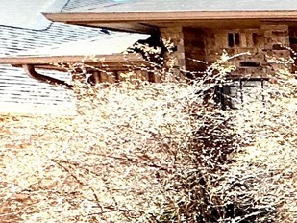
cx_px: 880
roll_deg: +0.8
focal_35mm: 87
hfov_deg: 11.7
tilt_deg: -5.8
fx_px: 747
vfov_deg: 16.6
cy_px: 228
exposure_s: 1/1346
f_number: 2.2
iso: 50
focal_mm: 2.22
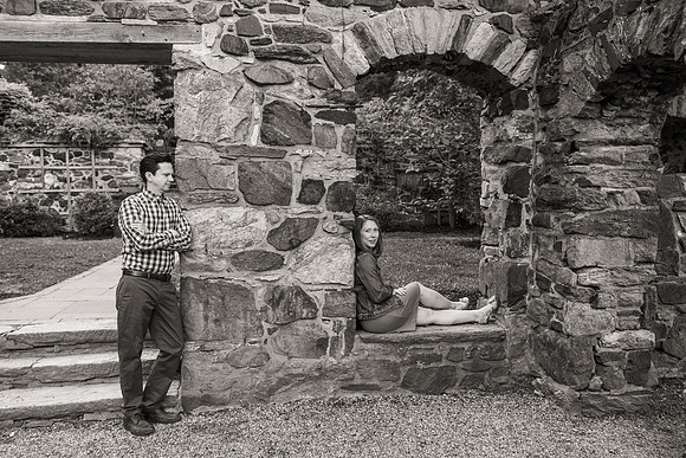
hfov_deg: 62.5
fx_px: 565
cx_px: 336
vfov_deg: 44.1
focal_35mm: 30
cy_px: 234
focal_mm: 29
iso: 800
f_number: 4
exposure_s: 1/160
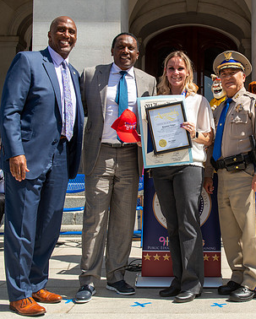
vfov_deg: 37.3
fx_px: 473
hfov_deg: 29.6
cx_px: 204
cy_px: 156
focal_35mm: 50
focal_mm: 31
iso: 100
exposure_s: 1/200
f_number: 8
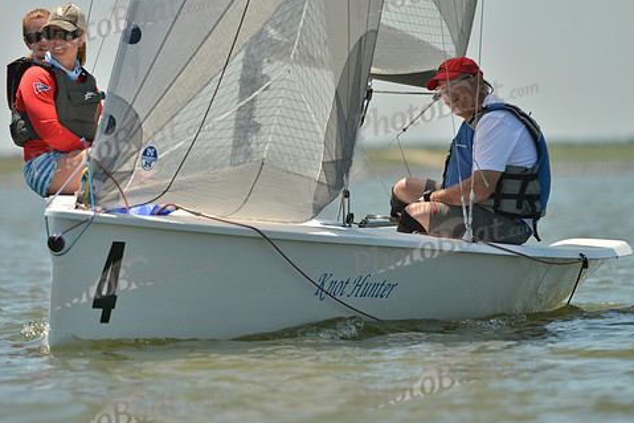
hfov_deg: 5.0
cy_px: 194
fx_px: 7253
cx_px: 285
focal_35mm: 412
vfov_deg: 3.3
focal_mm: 340
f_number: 5.6
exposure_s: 1/1250
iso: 200
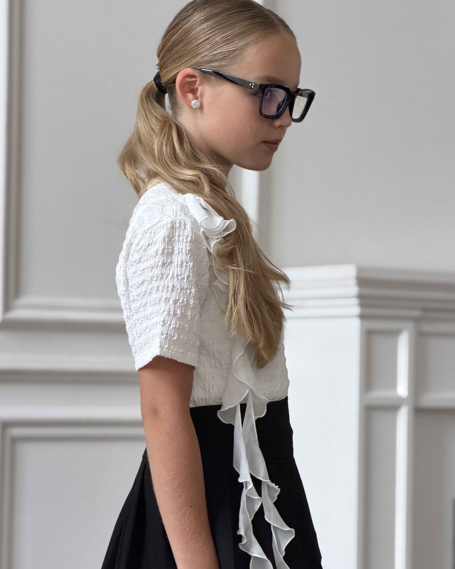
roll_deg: -1.6
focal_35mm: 127
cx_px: 224
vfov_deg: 15.1
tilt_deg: +0.0
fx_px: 2138
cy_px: 360
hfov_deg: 12.1
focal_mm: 16.89
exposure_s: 1/120
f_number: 2.8
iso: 400
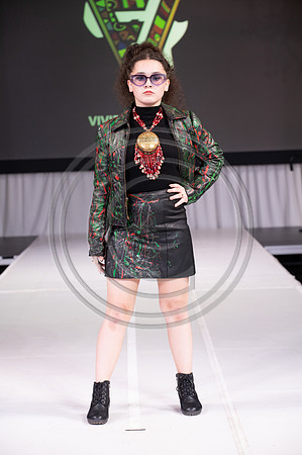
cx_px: 151
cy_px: 228
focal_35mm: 102
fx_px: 1286
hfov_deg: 13.4
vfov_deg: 20.0
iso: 2000
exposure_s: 1/400
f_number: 5.6
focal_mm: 102
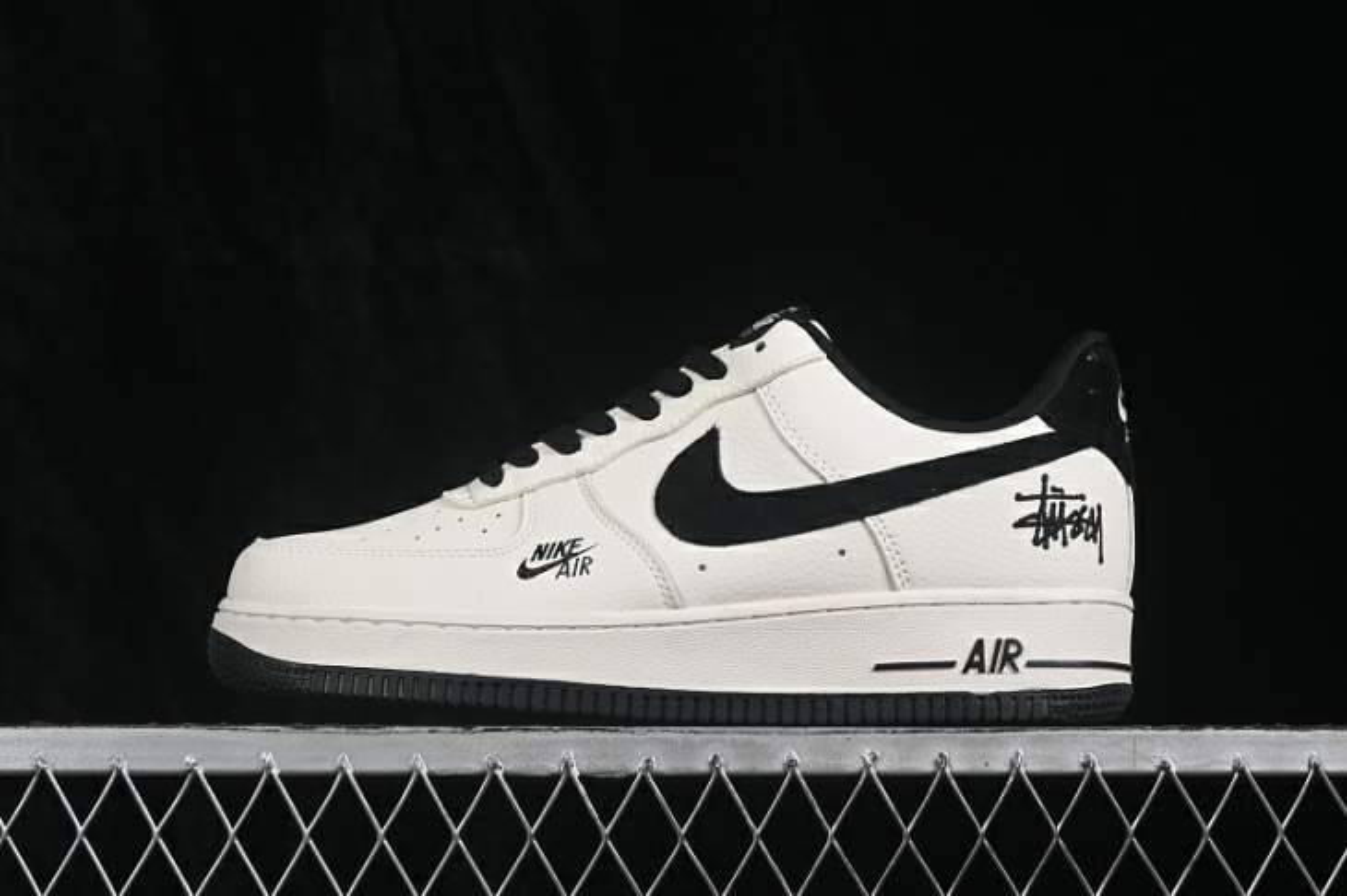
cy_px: 448
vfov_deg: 18.2
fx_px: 2805
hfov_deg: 27.0
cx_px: 674
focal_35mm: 75
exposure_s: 1/80
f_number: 8
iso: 160
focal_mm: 50
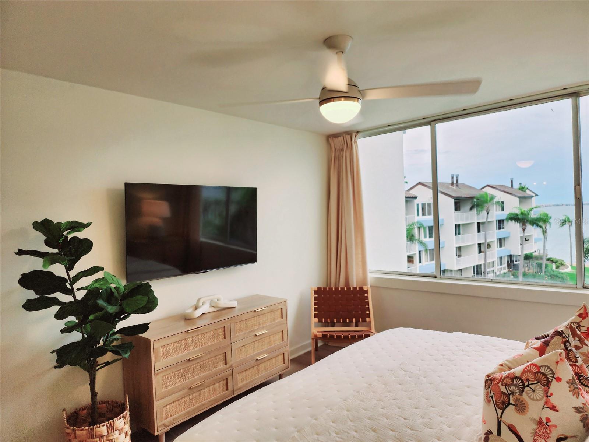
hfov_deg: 73.9
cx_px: 294
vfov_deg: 58.9
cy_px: 221
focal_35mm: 23
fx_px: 391
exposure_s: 1/120
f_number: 1.8
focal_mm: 6.4
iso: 25
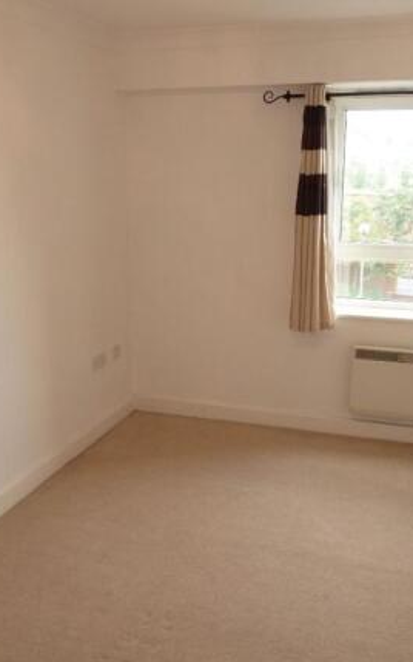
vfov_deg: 54.0
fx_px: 649
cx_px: 206
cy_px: 336
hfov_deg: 35.3
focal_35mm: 36
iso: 125
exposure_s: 1/30
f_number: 3.3
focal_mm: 4.1
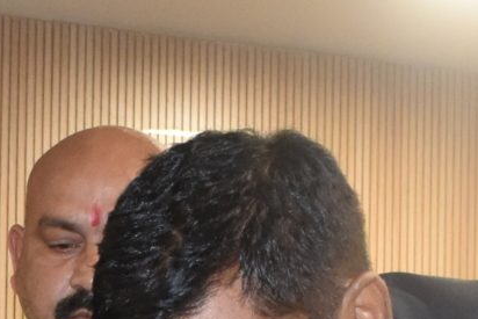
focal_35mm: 205
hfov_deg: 10.0
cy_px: 888
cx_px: 26
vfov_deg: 6.3
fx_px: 2723
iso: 1600
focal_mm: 22
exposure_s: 1/60
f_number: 5.6
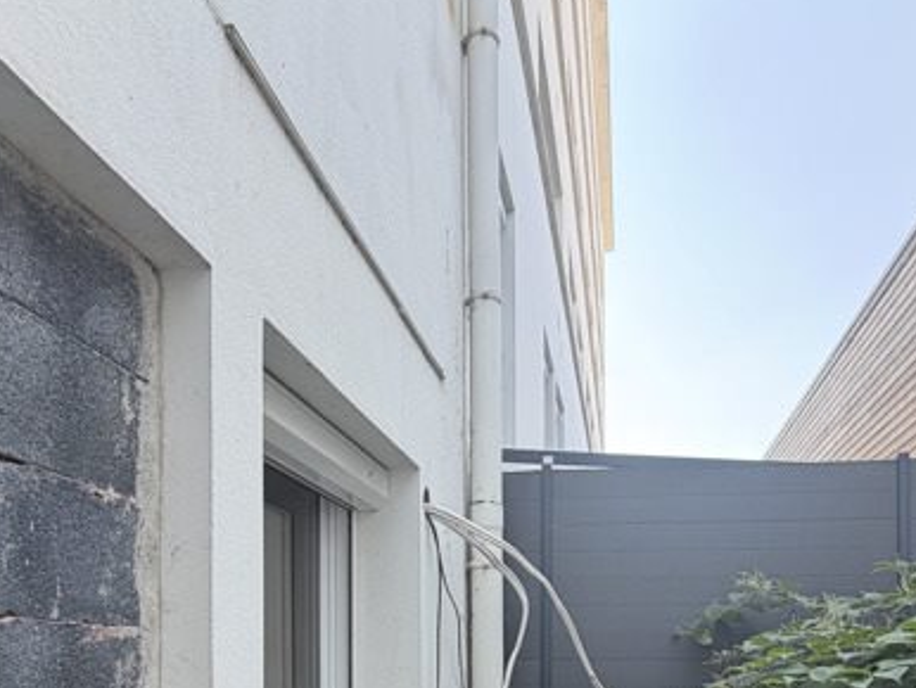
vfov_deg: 42.9
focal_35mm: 29
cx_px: 513
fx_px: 768
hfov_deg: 61.4
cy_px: 657
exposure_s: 1/165
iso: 40
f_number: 2.2
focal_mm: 2.22
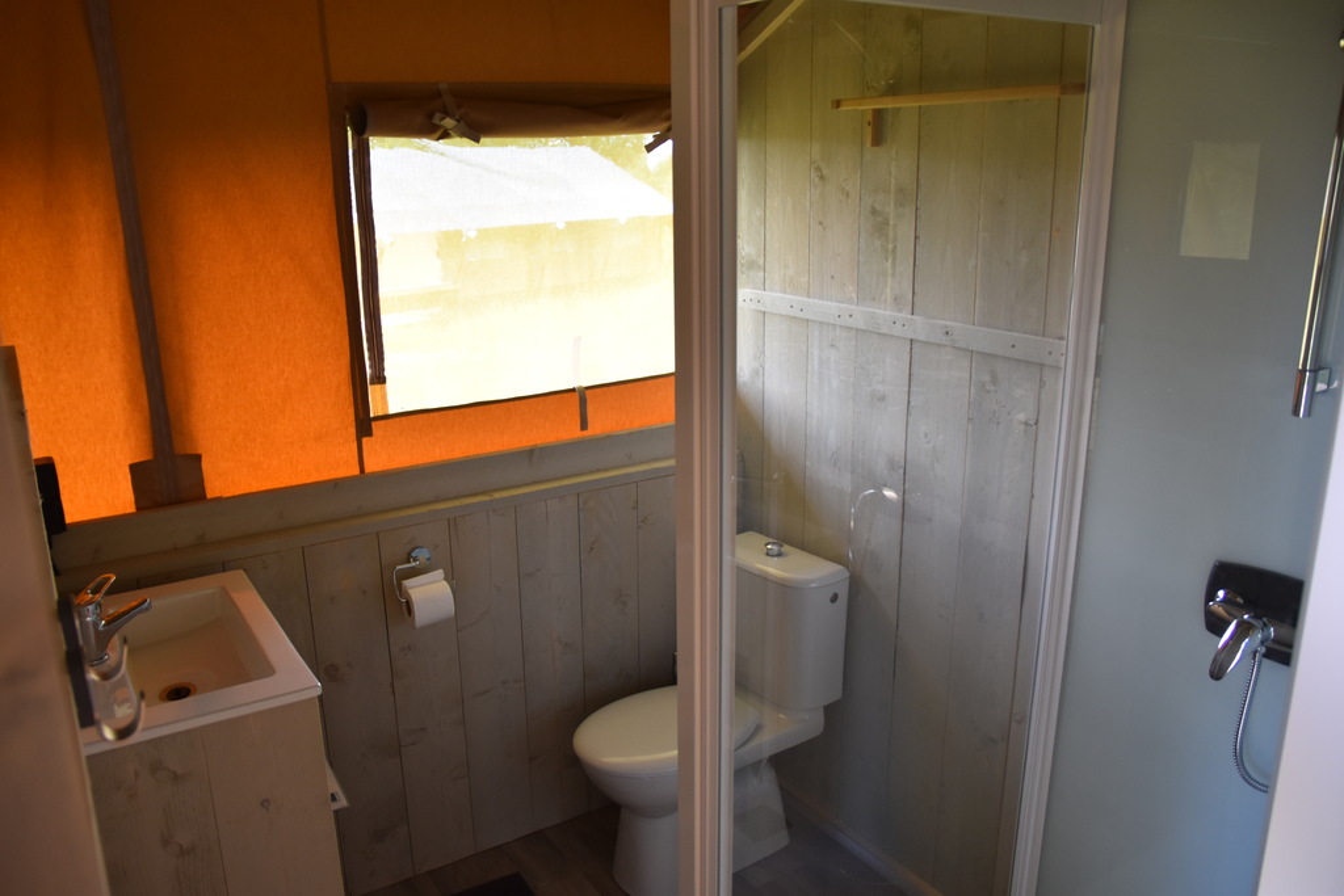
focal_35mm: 27
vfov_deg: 47.9
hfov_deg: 67.4
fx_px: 1008
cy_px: 448
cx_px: 672
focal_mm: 18
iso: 450
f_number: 4
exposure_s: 1/60
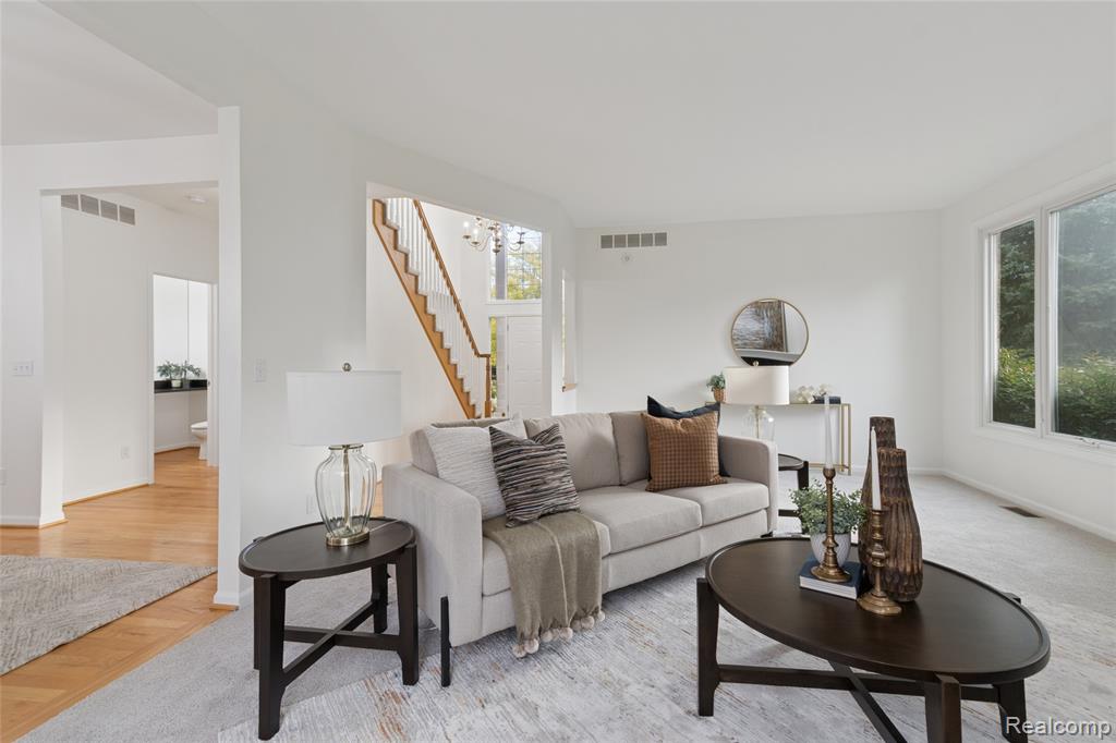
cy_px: 372
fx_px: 465
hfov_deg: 100.4
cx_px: 558
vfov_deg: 77.3
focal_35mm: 15
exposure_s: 1/30
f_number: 8
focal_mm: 10
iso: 400
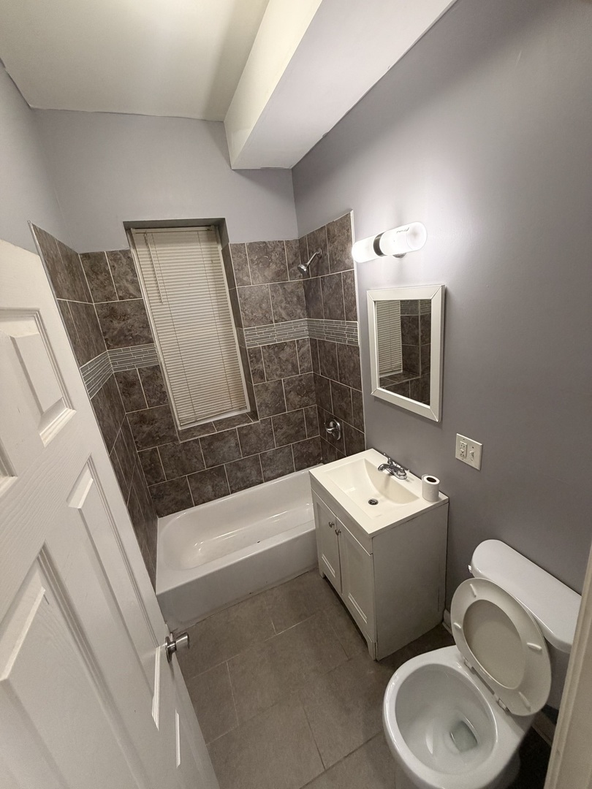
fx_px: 319
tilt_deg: -16.8
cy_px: 394
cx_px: 296
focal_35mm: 14
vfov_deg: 102.1
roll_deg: +7.4
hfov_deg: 85.7
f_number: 2.2
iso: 200
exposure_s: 1/60
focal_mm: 2.22
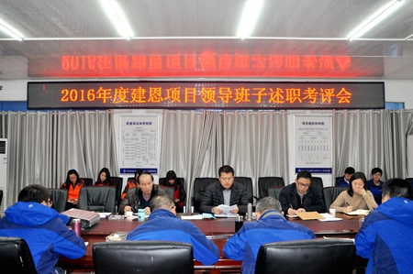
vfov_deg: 41.6
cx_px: 206
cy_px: 137
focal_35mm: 32
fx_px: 361
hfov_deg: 59.5
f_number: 3.8
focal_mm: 21
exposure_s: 1/60
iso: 800
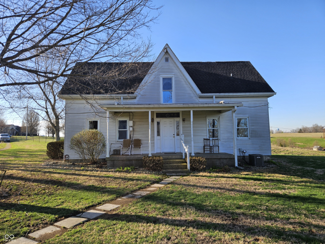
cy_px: 122
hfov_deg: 73.9
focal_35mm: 23
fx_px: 216
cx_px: 162
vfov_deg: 58.9
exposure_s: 1/707
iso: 25
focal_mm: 5.4
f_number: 1.8
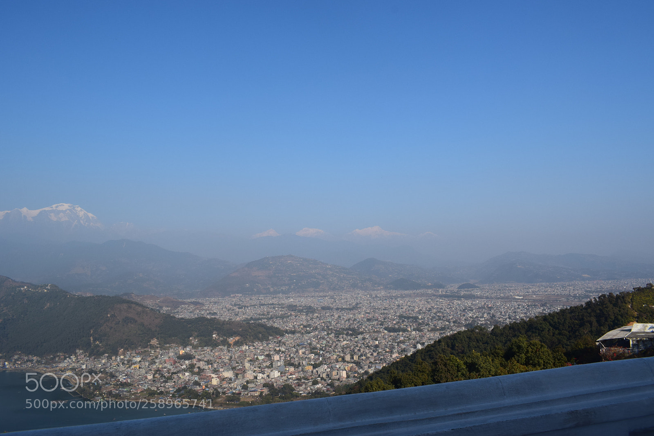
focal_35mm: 27
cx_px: 327
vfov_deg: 47.9
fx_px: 490
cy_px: 218
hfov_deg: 67.4
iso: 320
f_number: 11
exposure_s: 1/500
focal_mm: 18
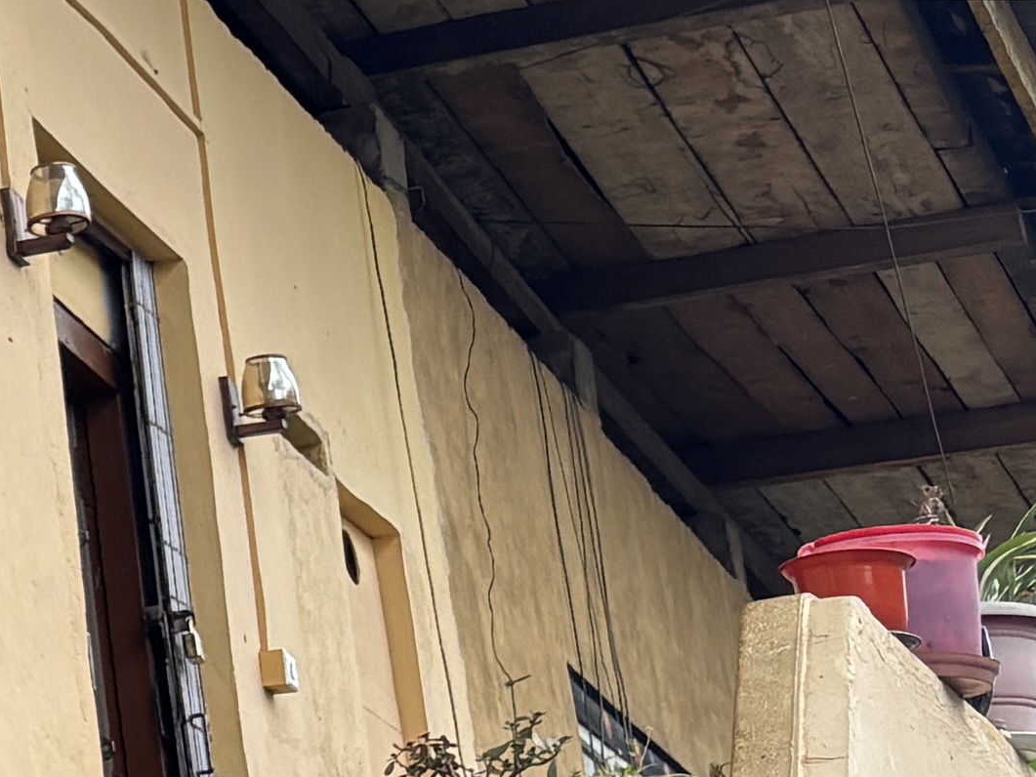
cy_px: 199
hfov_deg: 11.3
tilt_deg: +21.9
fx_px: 4190
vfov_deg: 10.6
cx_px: -1589
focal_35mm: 140
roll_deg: -2.8
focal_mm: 5.96
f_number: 1.6
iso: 50
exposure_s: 1/1152
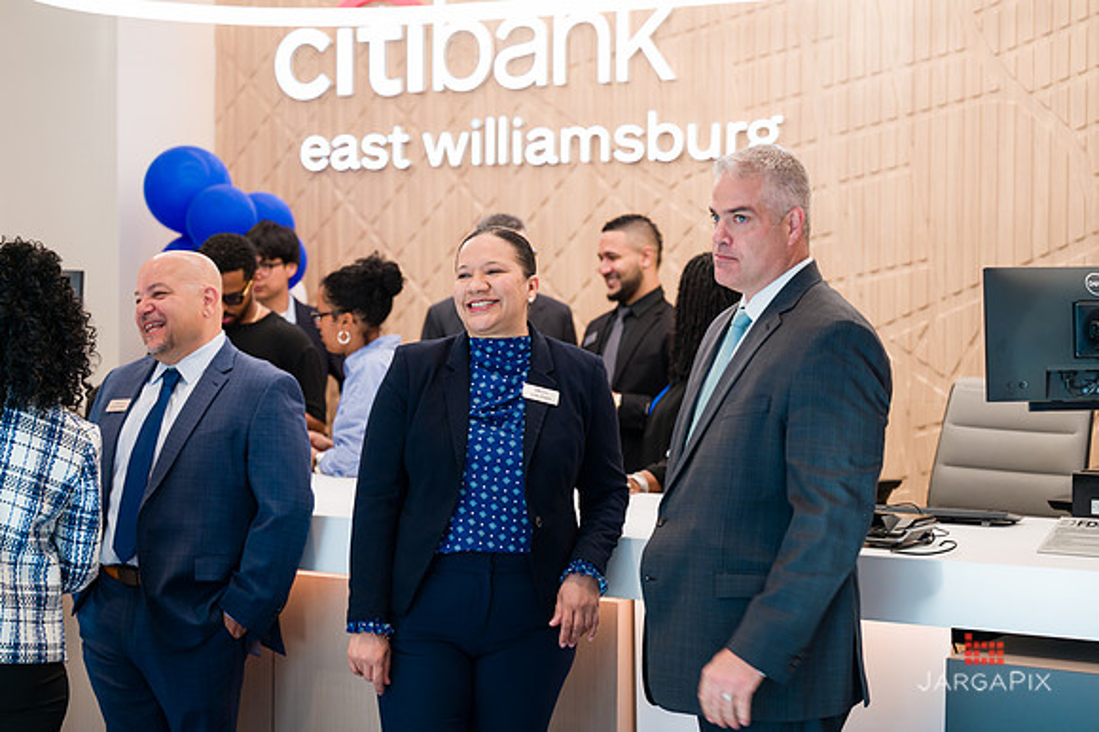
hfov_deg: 28.0
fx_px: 2204
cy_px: 363
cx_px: 554
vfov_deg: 18.8
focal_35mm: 72
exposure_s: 1/200
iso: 400
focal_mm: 71
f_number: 3.2
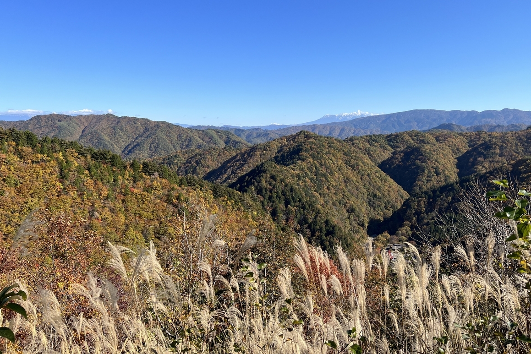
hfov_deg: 65.5
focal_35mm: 28
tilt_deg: -1.7
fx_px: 413
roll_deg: -0.2
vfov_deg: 46.3
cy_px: 154
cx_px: 270
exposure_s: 1/3571
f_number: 1.5
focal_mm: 5.7
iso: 50
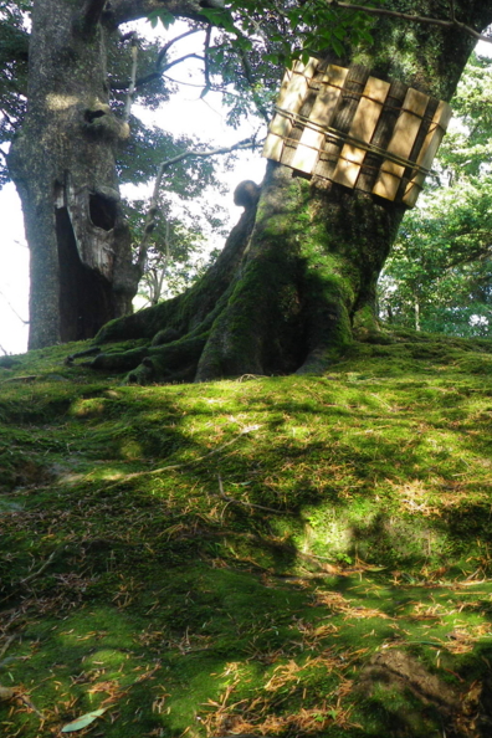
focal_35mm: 49
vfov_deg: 40.3
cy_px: 367
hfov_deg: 26.5
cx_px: 450
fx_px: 1004
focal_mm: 6.2
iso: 100
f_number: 3.8
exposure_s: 1/60
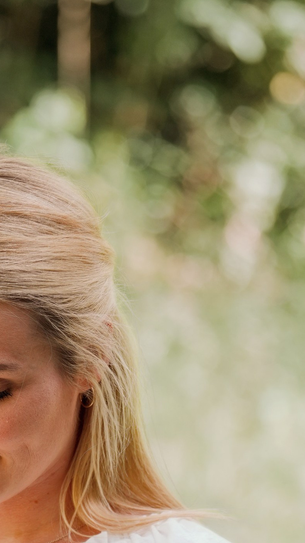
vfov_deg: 7.6
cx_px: -99
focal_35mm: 280
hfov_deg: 4.3
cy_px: 708
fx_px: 4026
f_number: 3.2
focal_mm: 91
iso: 320
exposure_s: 1/200
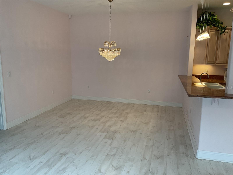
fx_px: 195
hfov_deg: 61.7
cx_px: 116
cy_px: 88
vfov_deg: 48.2
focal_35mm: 29
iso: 50
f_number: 1.8
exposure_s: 1/60
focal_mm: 3
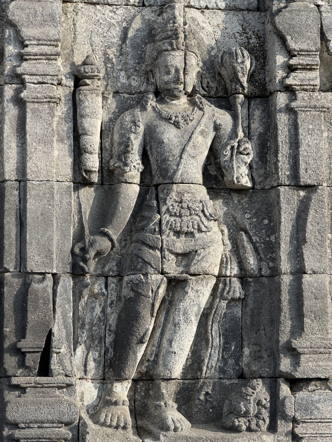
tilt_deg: +9.3
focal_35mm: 120
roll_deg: -0.1
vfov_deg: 16.4
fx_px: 1535
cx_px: 166
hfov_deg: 12.3
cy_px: 221
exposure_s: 1/486
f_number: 2.8
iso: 64
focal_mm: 15.66
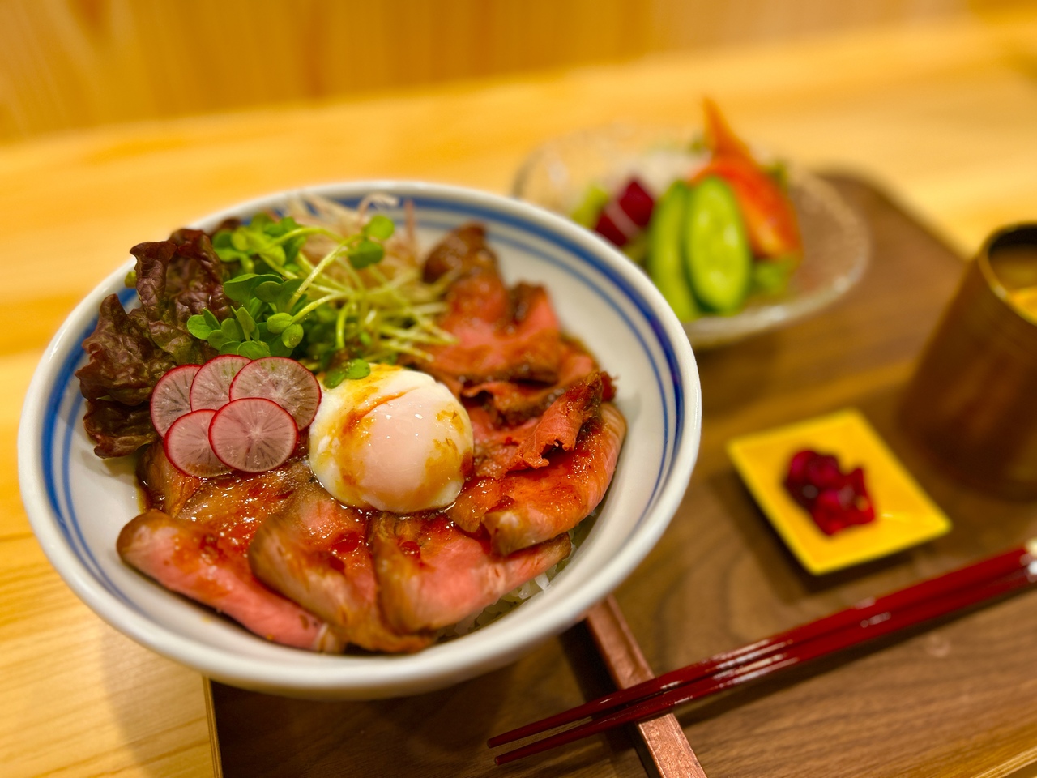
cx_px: 518
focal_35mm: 26
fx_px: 779
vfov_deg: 53.1
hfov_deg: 67.3
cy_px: 389
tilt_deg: -47.1
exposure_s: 1/120
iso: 80
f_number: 1.5
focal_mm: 5.7
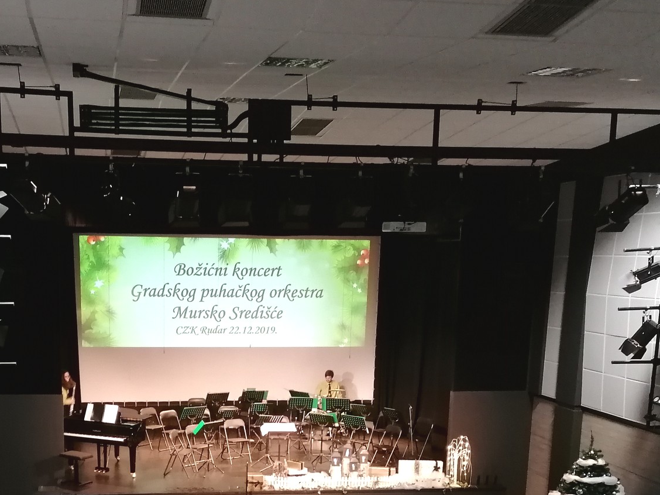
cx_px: 221
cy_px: 429
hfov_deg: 38.5
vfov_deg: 28.7
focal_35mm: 49
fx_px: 934
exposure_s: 1/20
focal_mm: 4.75
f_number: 1.8
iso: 640
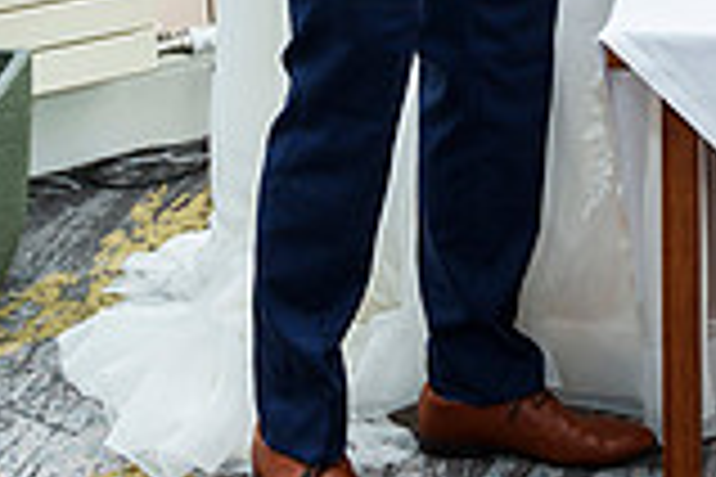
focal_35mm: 135
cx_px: 952
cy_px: -376
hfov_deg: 14.5
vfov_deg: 9.7
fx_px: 2685
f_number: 3.5
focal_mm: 28
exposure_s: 1/250
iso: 400
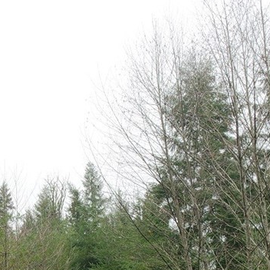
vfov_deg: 25.9
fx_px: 556
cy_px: 272
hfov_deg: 26.7
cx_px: 46
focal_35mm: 63
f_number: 6.3
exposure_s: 1/125
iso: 400
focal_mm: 9
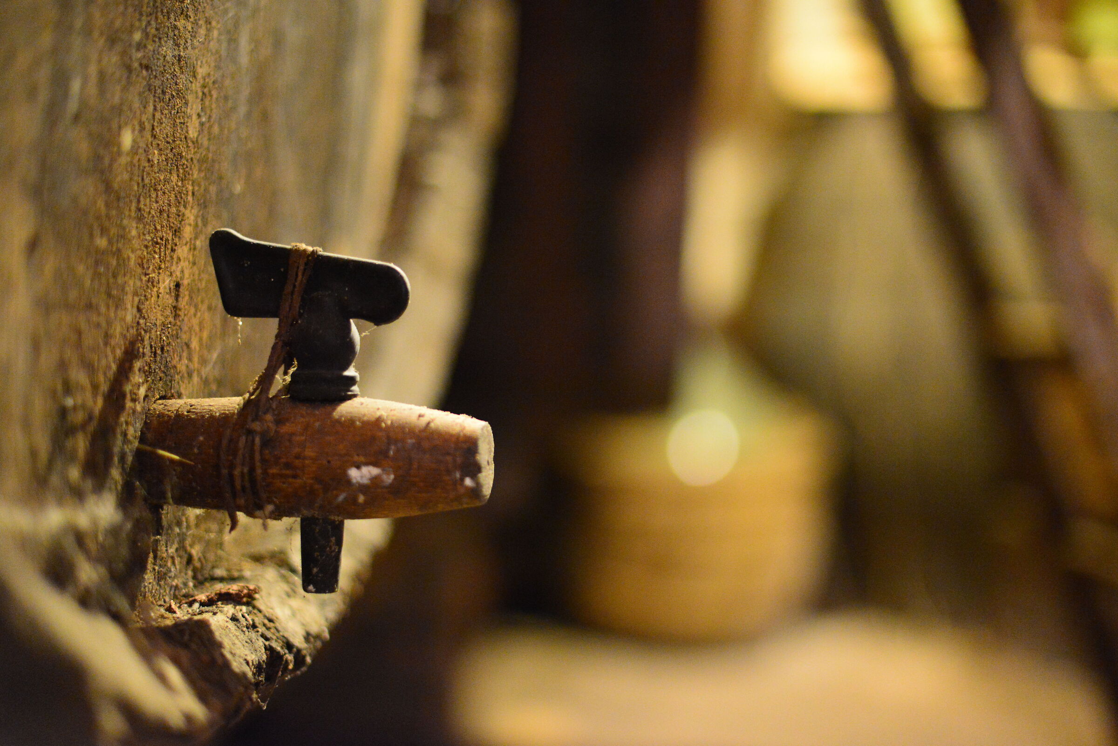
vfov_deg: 27.0
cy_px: 373
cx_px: 559
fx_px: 1553
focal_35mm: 50
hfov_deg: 39.6
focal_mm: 50
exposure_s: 1/50
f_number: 1.4
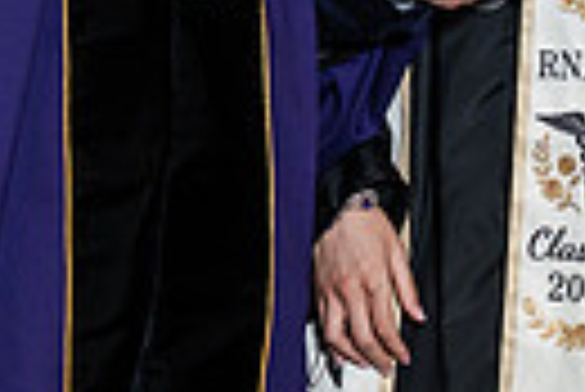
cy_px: -151
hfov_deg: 6.6
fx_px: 5092
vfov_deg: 4.4
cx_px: 144
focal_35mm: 313
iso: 1250
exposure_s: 1/200
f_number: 4.5
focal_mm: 70
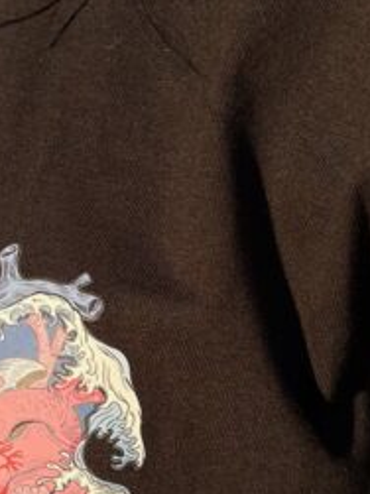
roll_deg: -2.0
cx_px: 79
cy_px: 358
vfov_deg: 18.5
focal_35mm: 106
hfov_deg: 13.9
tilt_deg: -16.7
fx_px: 1512
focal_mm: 5.7
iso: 50
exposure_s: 1/3571
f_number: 1.5
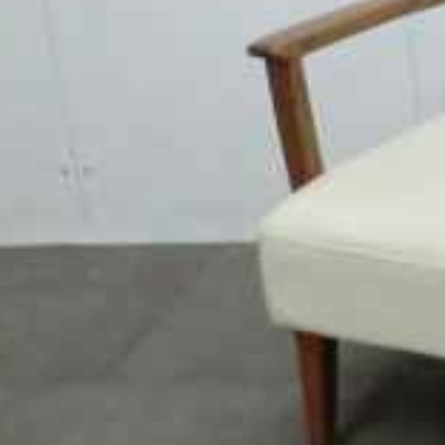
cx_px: 881
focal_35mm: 116
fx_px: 1687
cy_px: 11
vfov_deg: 14.8
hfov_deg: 13.1
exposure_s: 1/60
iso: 640
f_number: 3.5
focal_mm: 5.8
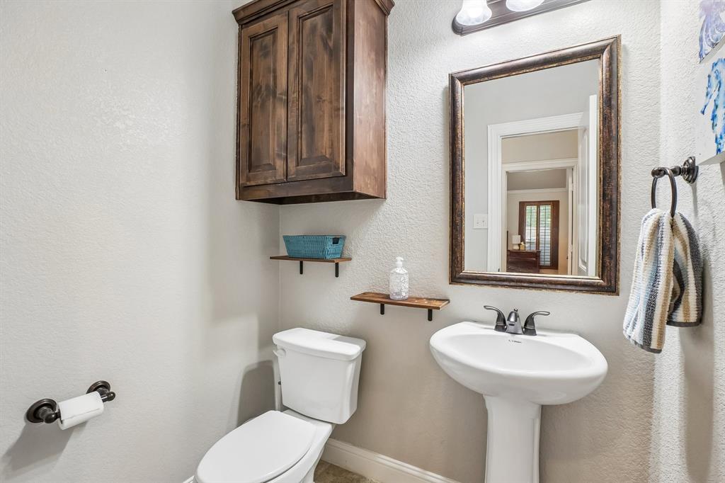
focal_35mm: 15
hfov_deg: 100.4
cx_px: 362
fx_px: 302
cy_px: 242
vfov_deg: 77.3
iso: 400
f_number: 8
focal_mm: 10
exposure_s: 1/10
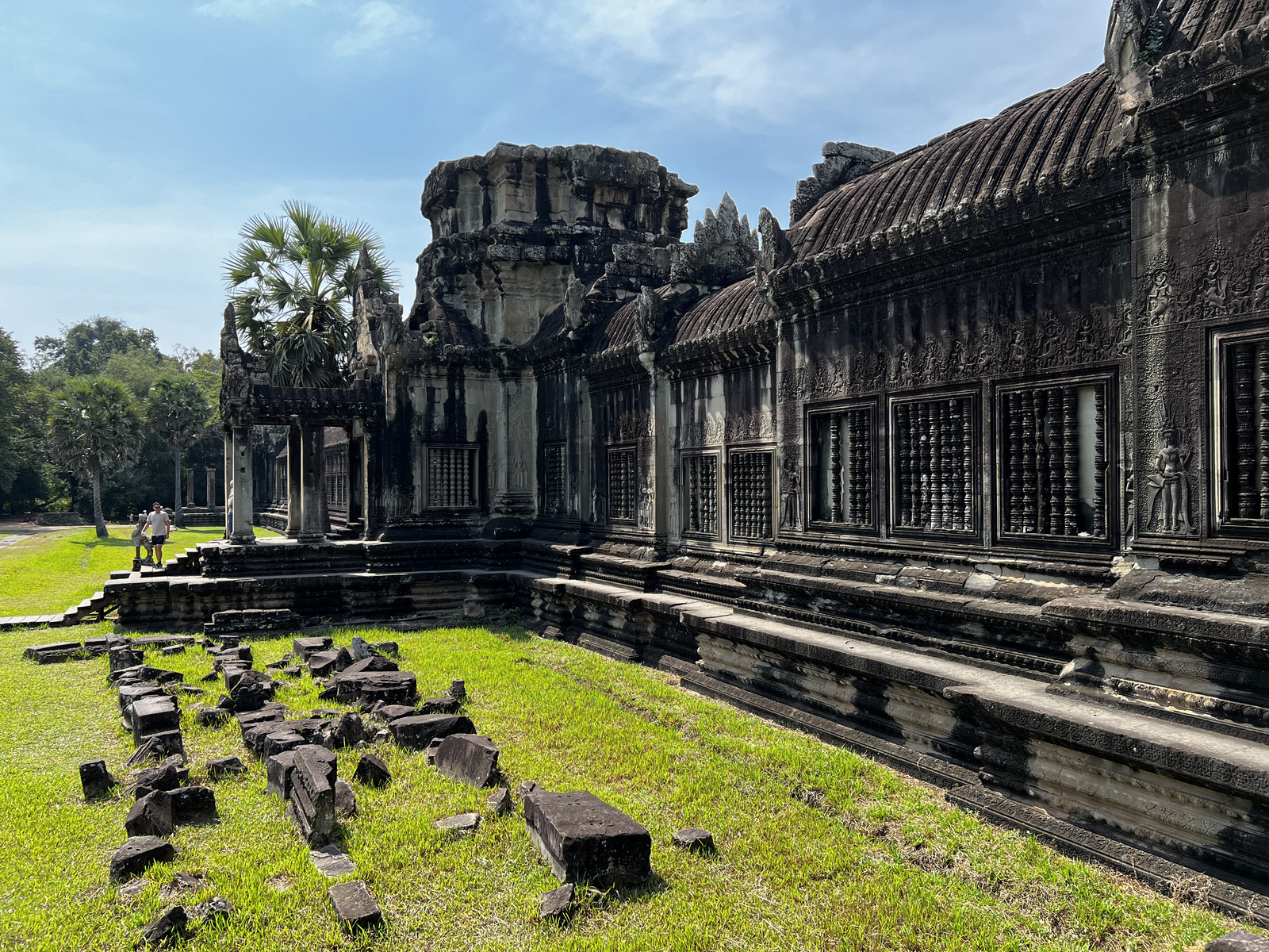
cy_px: 476
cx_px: 634
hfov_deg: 67.3
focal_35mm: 26
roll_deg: +0.8
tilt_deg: +0.0
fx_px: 953
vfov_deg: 53.1
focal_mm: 5.7
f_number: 1.5
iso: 50
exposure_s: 1/1698
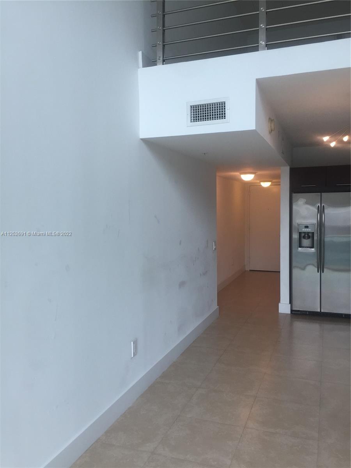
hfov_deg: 48.2
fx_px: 392
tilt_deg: -1.8
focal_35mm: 29
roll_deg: +1.5
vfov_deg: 61.7
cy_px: 234
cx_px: 176
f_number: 2.2
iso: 50
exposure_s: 1/120
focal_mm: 4.15
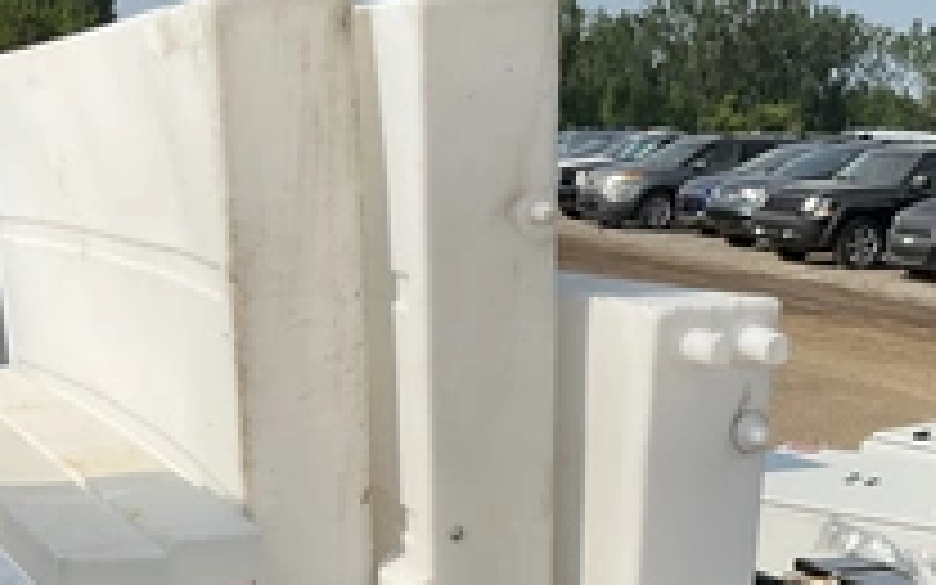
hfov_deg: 34.2
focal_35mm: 59
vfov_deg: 21.3
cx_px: 297
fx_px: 1505
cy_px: 567
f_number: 1.8
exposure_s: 1/2667
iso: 25
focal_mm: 3
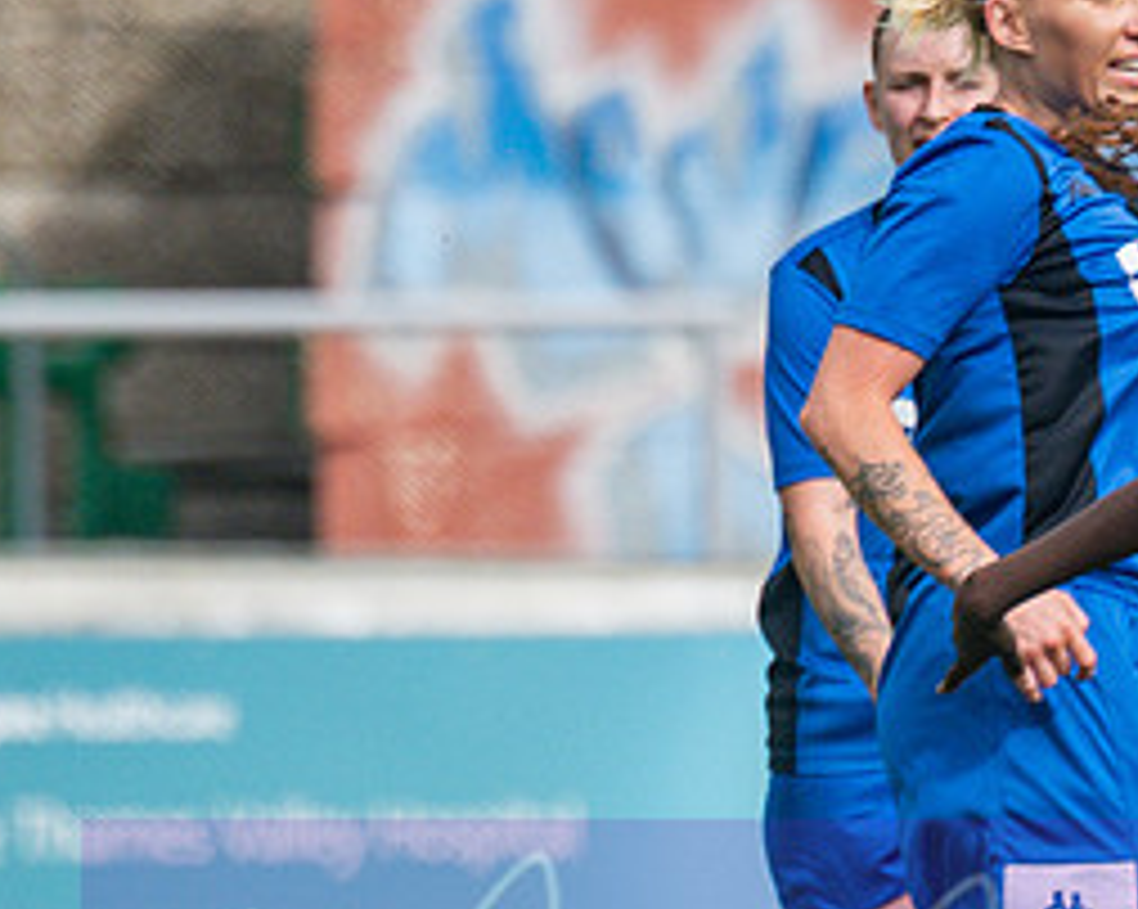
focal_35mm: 2150
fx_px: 72357
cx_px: 594
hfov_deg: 0.9
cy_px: 578
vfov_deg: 0.7
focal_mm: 300
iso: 140
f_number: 4
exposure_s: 1/1000
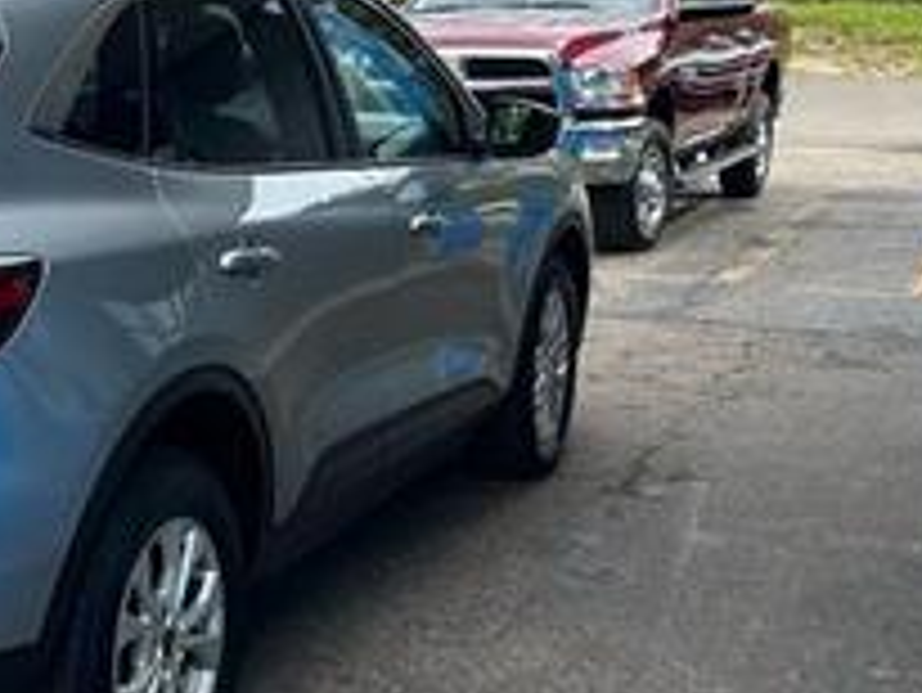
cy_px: 360
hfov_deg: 27.5
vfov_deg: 23.0
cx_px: -112
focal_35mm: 64
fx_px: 1706
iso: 50
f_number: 1.5
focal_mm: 5.7
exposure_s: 1/1361
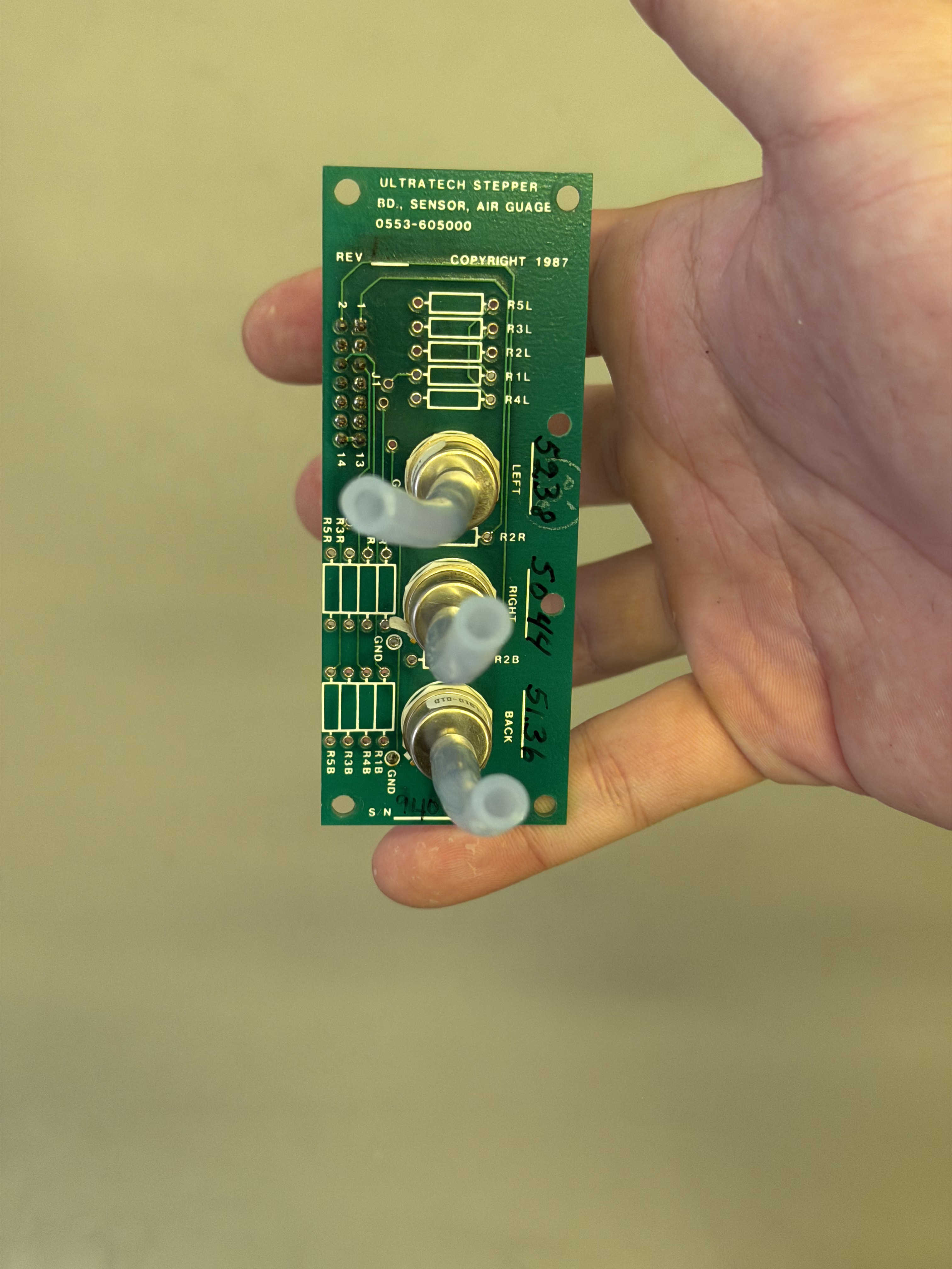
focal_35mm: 48
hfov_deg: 30.3
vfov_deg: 39.7
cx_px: 476
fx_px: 1760
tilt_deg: -68.7
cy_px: 634
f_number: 1.78
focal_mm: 6.76
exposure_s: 1/40
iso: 200
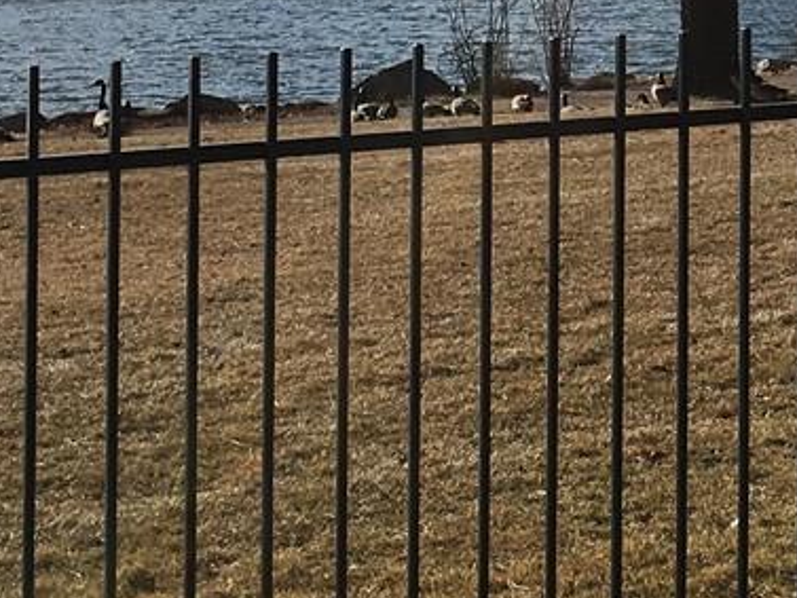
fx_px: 2833
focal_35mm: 123
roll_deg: +1.2
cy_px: -177
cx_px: 898
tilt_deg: -1.5
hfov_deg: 15.5
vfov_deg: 11.7
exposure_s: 1/2564
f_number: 2.2
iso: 25
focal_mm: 4.15
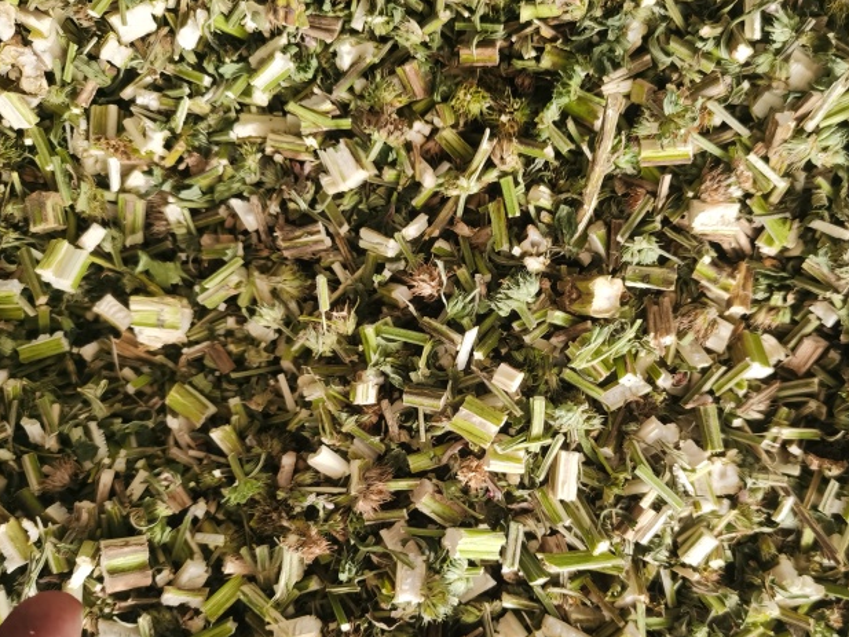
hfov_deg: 52.3
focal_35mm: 35
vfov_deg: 40.6
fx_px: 859
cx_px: 501
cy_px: 367
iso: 400
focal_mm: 5.58
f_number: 1.8
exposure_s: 1/50
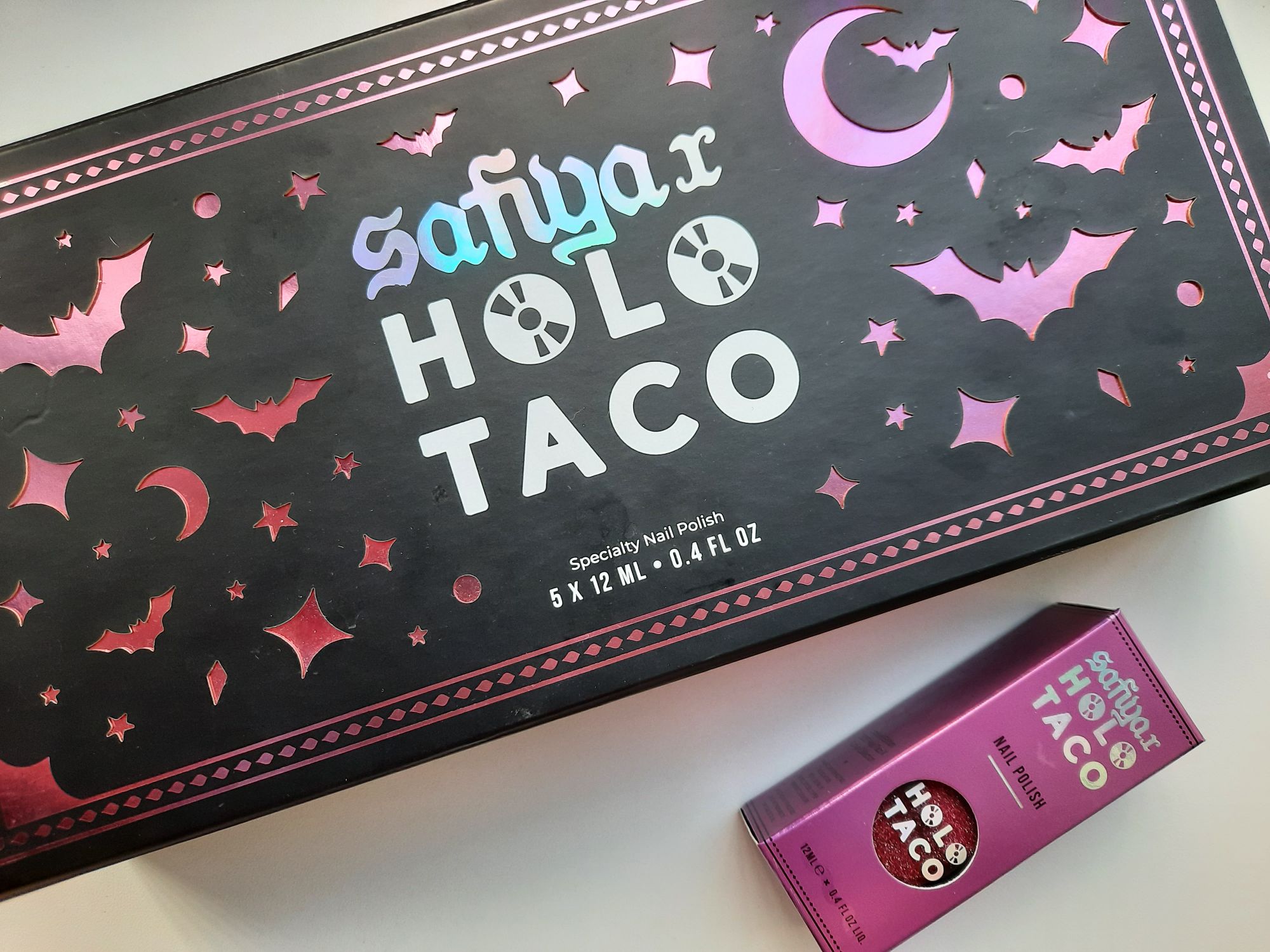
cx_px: 635
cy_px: 476
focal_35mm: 25
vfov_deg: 54.9
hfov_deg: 69.4
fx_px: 917
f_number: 2
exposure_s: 1/60.2
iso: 80
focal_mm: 4.6
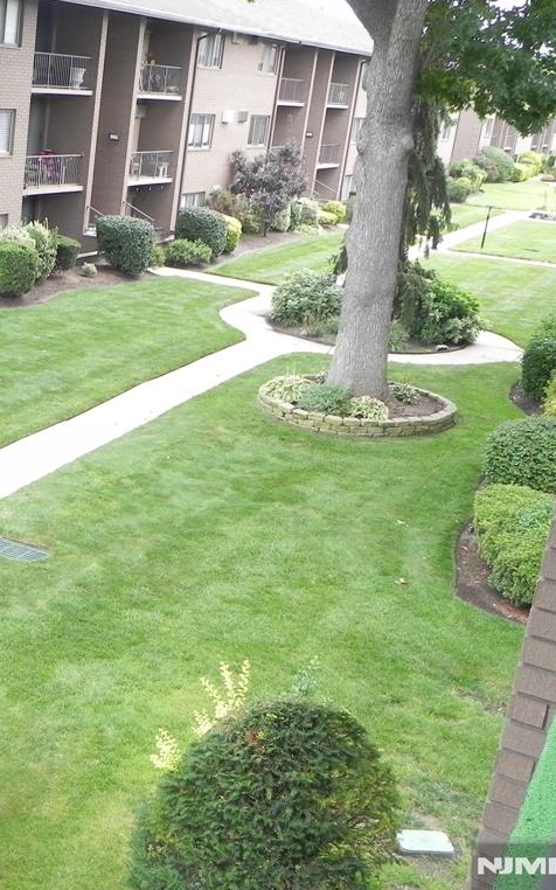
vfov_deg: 42.7
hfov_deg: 25.9
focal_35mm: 47
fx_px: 1140
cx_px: -8
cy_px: 445
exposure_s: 1/134
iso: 160
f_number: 4
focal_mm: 5.9
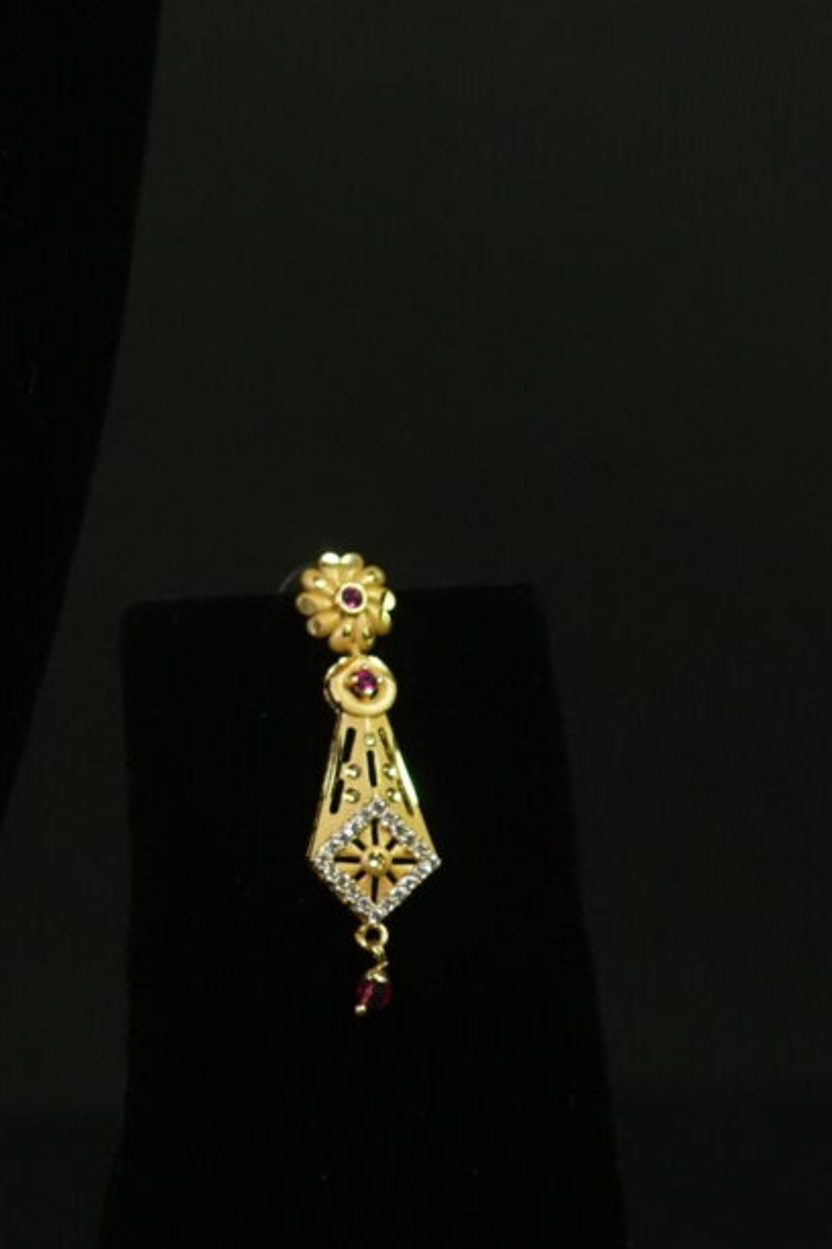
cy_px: -61
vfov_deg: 13.8
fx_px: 5064
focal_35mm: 146
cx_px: -764
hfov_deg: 8.9
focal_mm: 35
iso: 3200
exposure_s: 1/160
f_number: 4
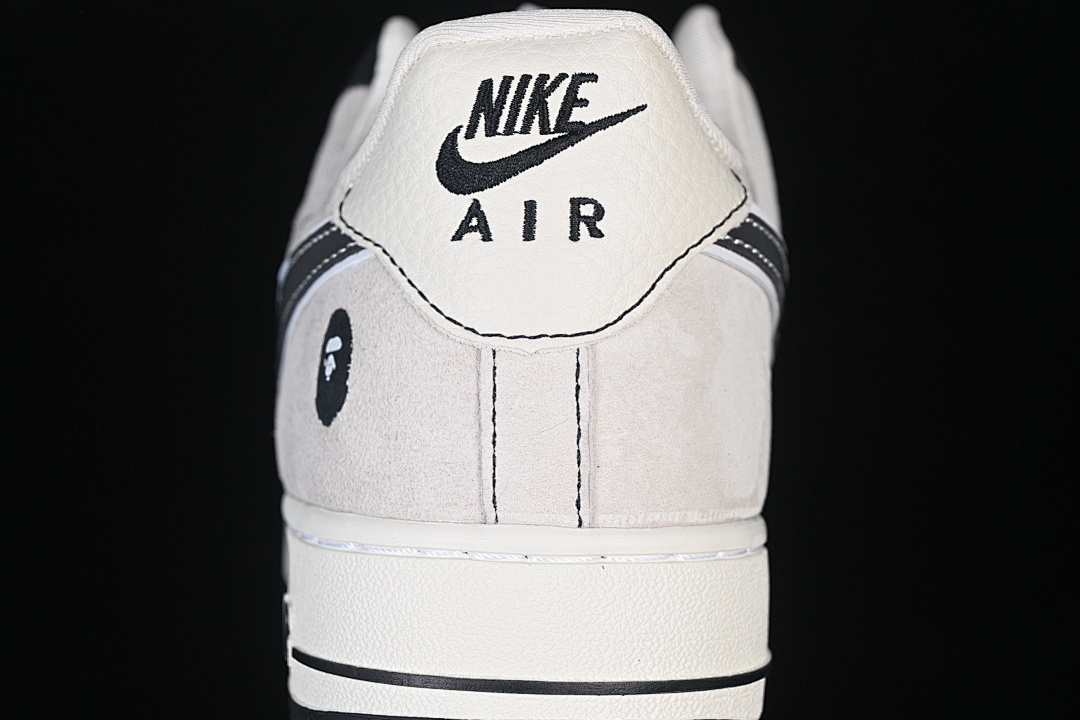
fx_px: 2250
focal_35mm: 75
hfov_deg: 27.0
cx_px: 540
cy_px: 360
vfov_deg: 18.2
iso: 160
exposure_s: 1/60
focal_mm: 50
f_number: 7.1
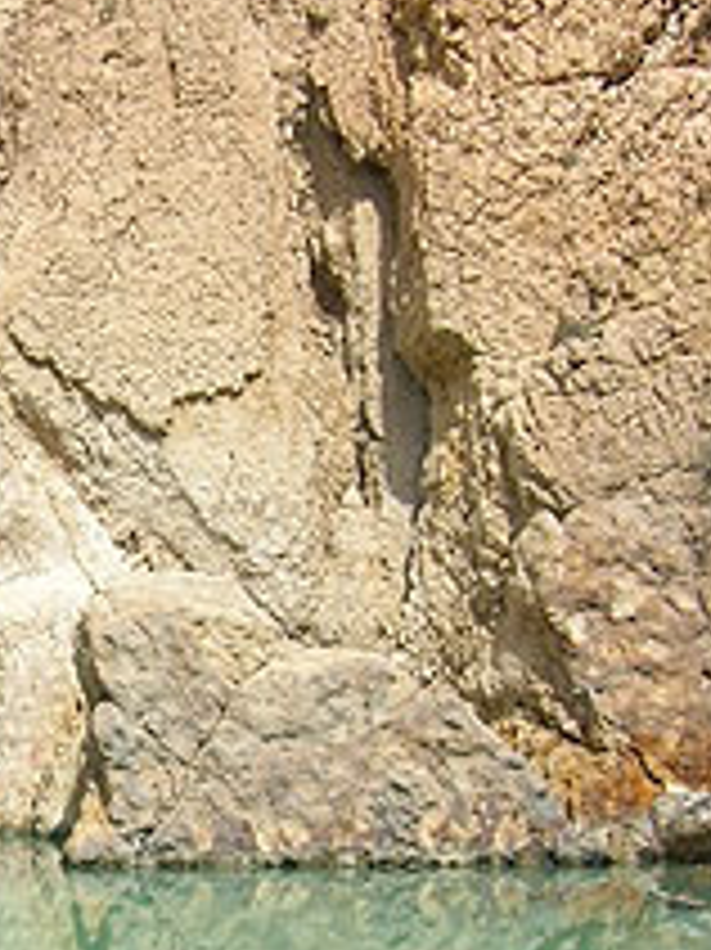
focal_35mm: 84
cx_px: 18
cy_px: 669
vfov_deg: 23.1
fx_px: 2303
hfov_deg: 17.2
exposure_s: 1/576
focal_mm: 5.7
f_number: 4.9
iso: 50
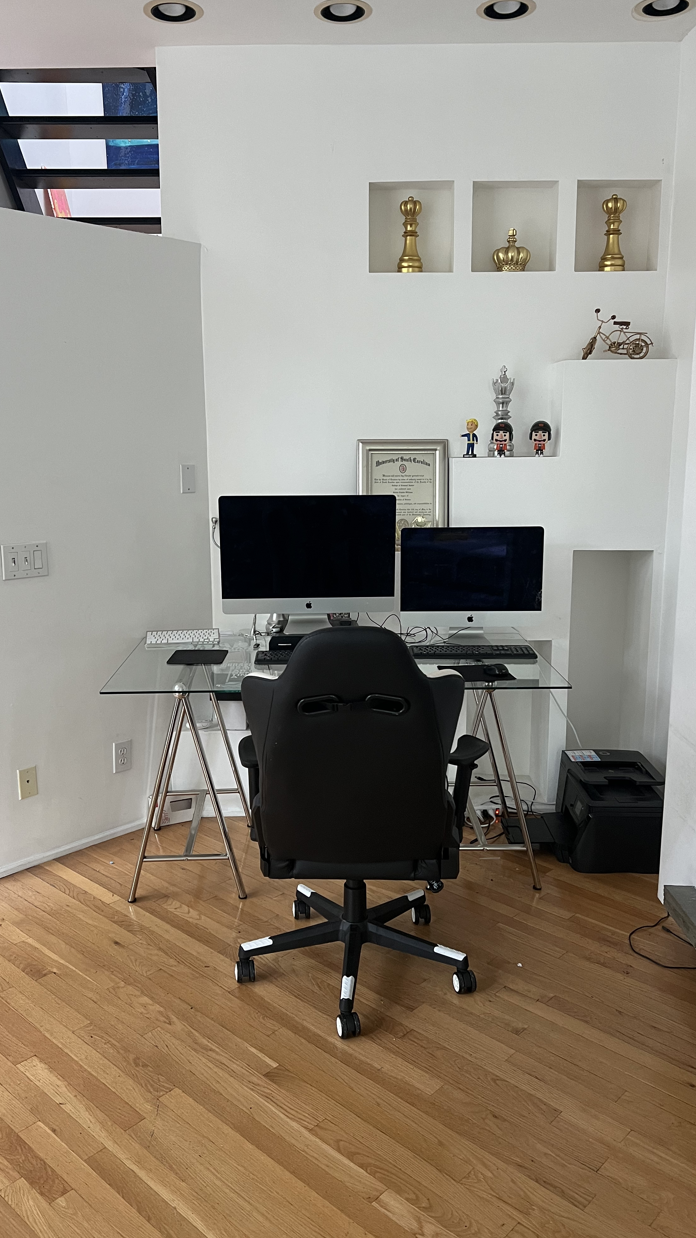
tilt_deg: -9.2
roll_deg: +1.3
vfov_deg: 66.1
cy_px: 609
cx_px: 340
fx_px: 952
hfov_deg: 40.2
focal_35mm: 29
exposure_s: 1/60
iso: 200
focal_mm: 5.7
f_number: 1.5
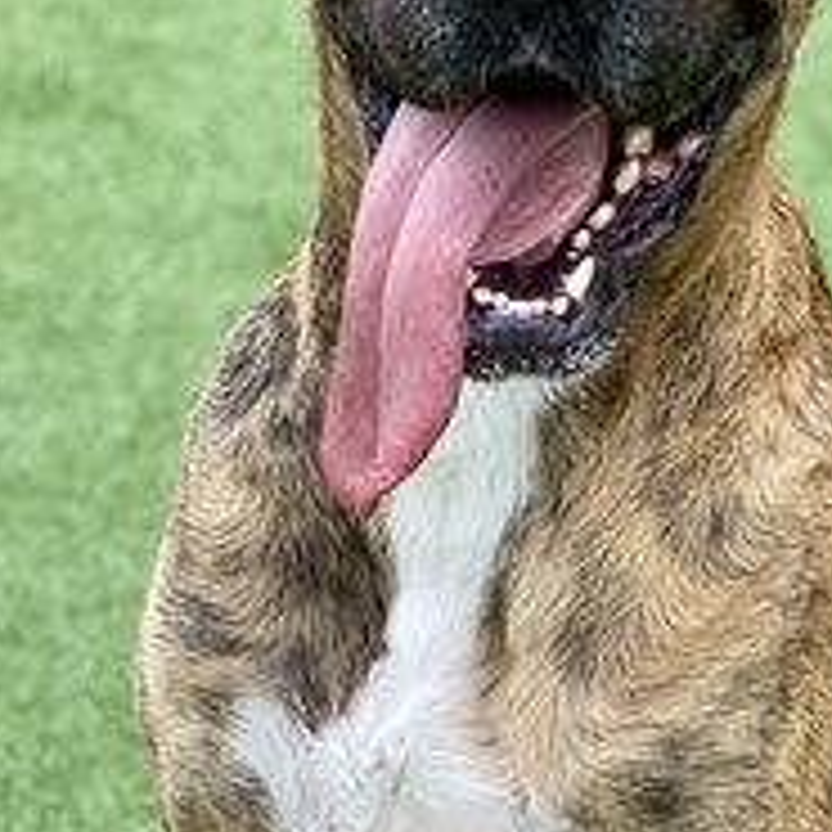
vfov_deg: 10.5
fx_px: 4514
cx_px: 729
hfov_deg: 10.5
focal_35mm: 166
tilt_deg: -36.5
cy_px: 690
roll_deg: +0.8
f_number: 2
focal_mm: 6
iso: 20
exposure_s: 1/182
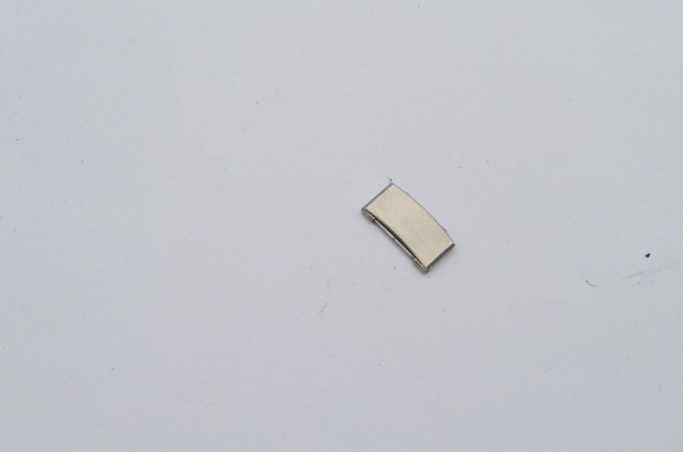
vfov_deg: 18.8
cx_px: 342
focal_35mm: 72
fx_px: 1363
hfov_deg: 28.1
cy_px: 226
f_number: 29
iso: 1250
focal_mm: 48
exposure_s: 1/30
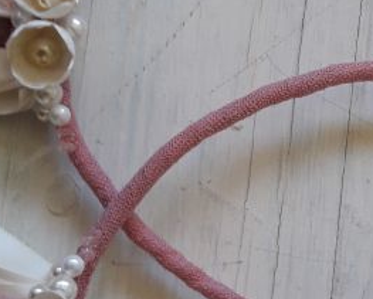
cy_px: 152
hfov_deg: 23.3
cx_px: 286
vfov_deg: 19.0
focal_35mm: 81
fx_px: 895
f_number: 1.9
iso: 64
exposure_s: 1/33
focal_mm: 3.7
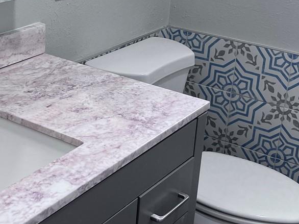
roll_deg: -1.3
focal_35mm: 71
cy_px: 63
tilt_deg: -18.2
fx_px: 613
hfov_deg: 27.0
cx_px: 73
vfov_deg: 20.6
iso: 80
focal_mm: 5.1
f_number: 1.6
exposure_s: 1/60
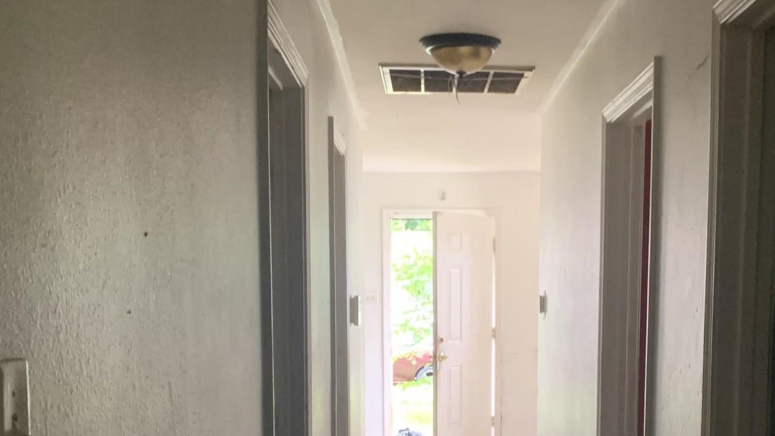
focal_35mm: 54
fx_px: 1110
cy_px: 406
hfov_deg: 38.2
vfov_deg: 21.6
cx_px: 500
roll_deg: -1.7
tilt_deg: -6.0
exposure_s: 1/60
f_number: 1.8
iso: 400
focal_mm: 4.25
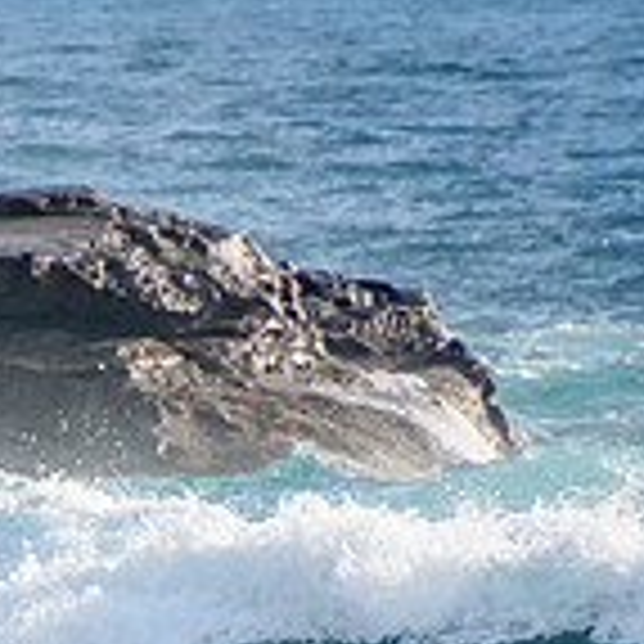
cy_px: 835
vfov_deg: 0.8
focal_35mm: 2110
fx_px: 44412
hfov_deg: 0.8
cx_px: -459
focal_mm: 400
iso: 360
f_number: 5.6
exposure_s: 1/2000
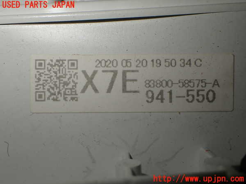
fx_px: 291
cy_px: 92
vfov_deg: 35.1
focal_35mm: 41
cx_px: 123
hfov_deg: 45.8
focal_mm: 7.31
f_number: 4
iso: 125
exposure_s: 1/160
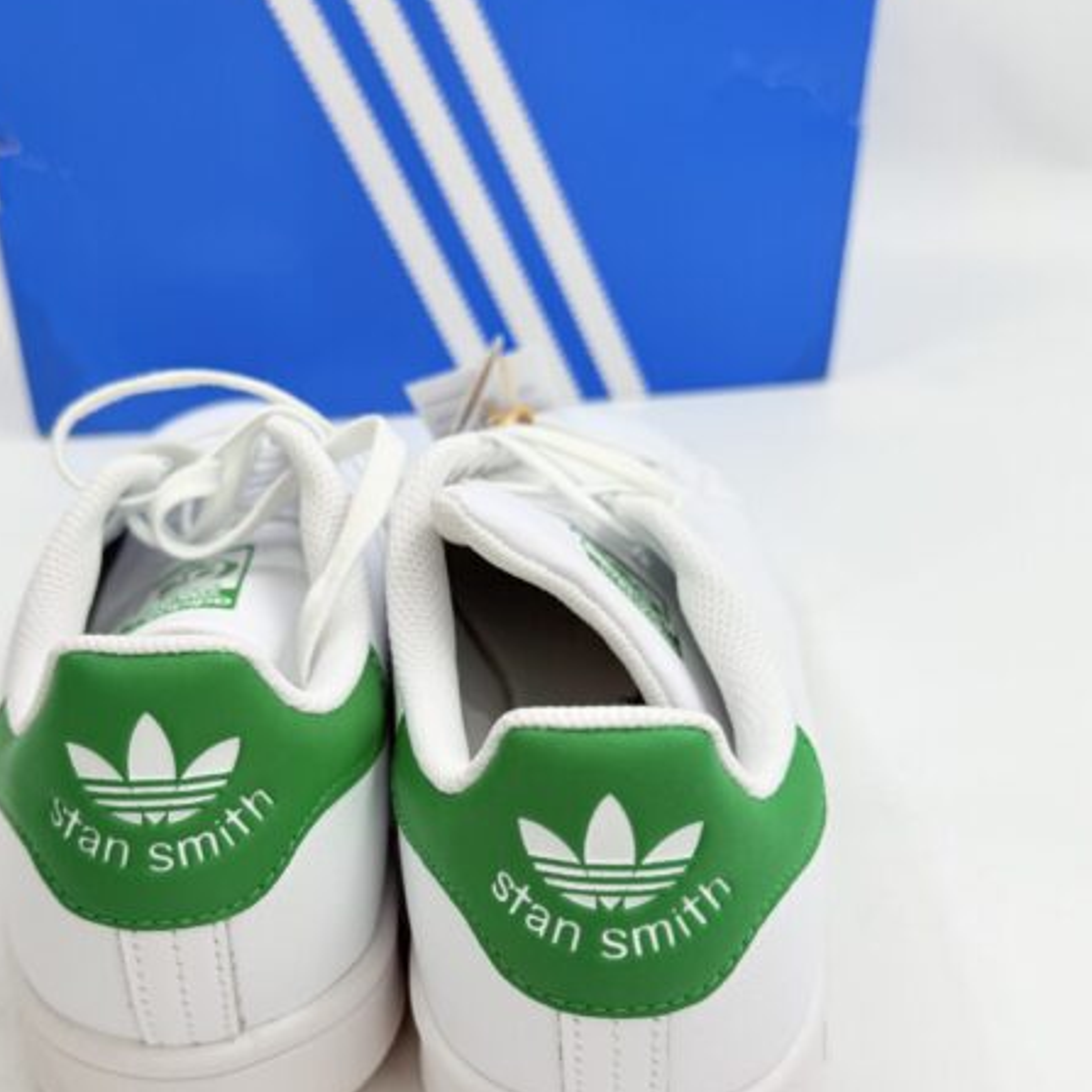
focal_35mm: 38
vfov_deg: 43.7
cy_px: 630
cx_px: 440
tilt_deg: -32.2
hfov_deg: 43.6
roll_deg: +2.0
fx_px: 1356
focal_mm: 6.76
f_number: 1.78
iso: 80
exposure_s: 1/920
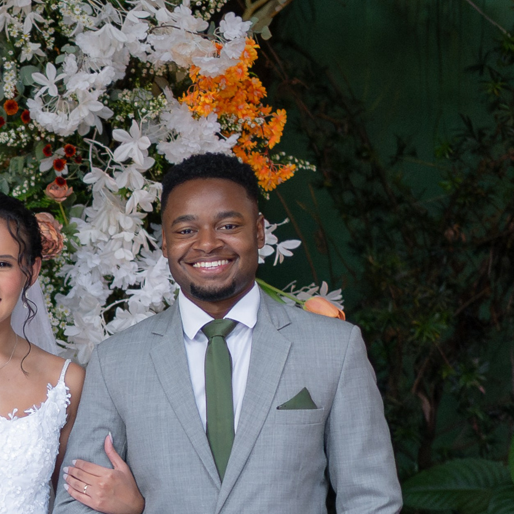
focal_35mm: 141
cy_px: 446
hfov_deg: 12.0
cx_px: -182
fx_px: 2369
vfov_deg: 12.3
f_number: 1.4
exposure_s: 1/400
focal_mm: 35
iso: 1000
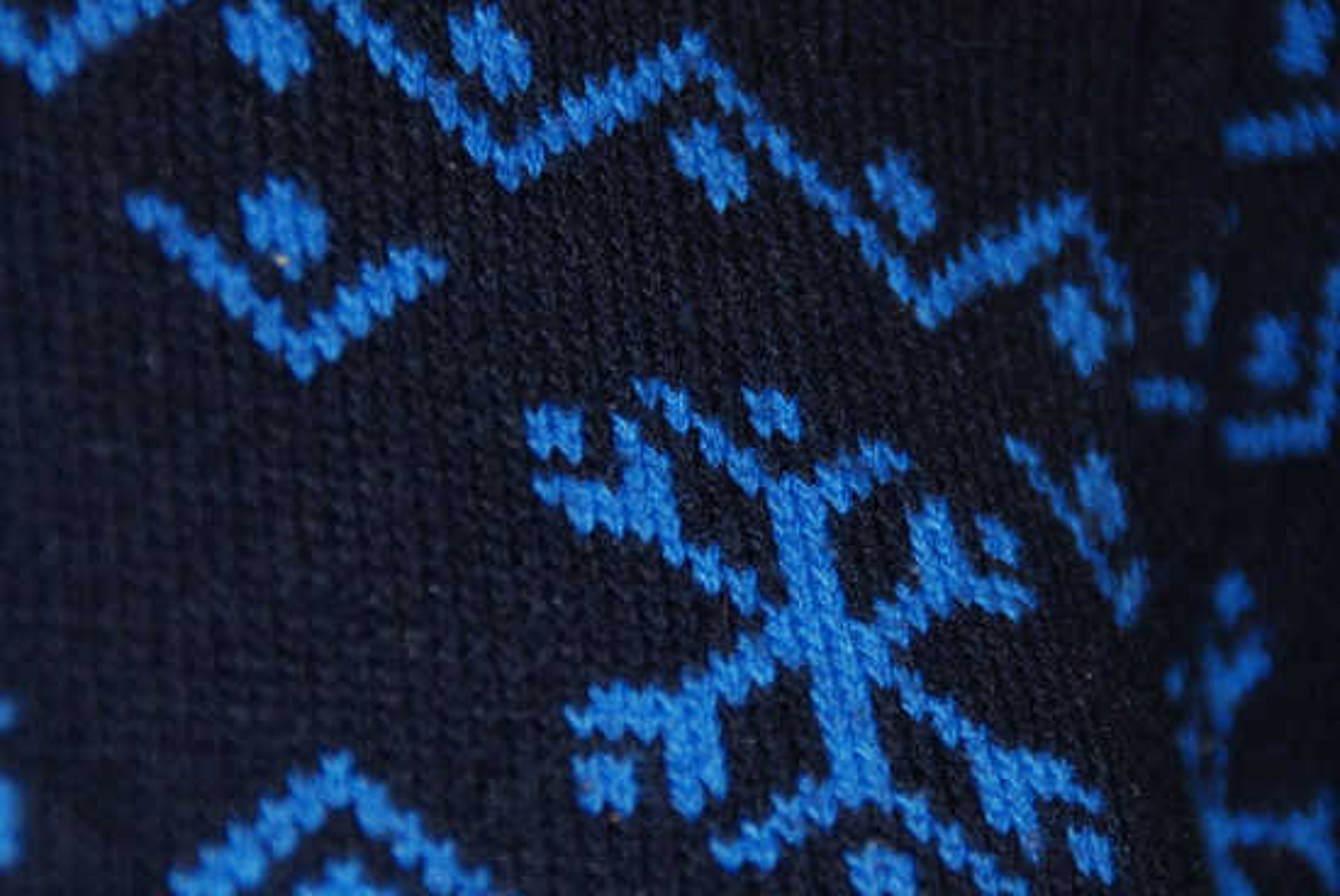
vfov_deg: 7.6
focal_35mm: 180
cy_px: 448
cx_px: 670
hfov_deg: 11.4
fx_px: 6707
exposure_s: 1/60
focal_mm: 120
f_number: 6.3
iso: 200
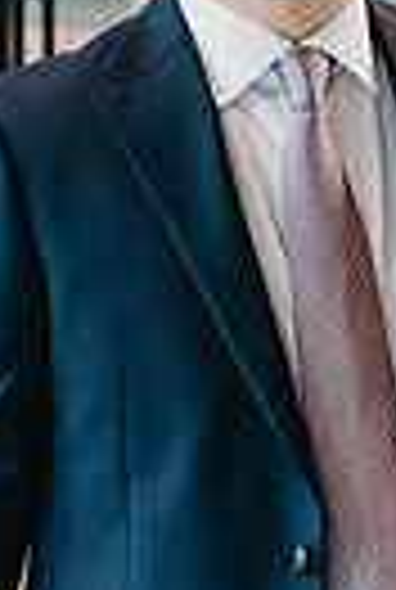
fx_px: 3430
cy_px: 297
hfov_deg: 6.6
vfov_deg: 9.8
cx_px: 225
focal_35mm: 209
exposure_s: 1/100
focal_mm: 61
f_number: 5
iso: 1000
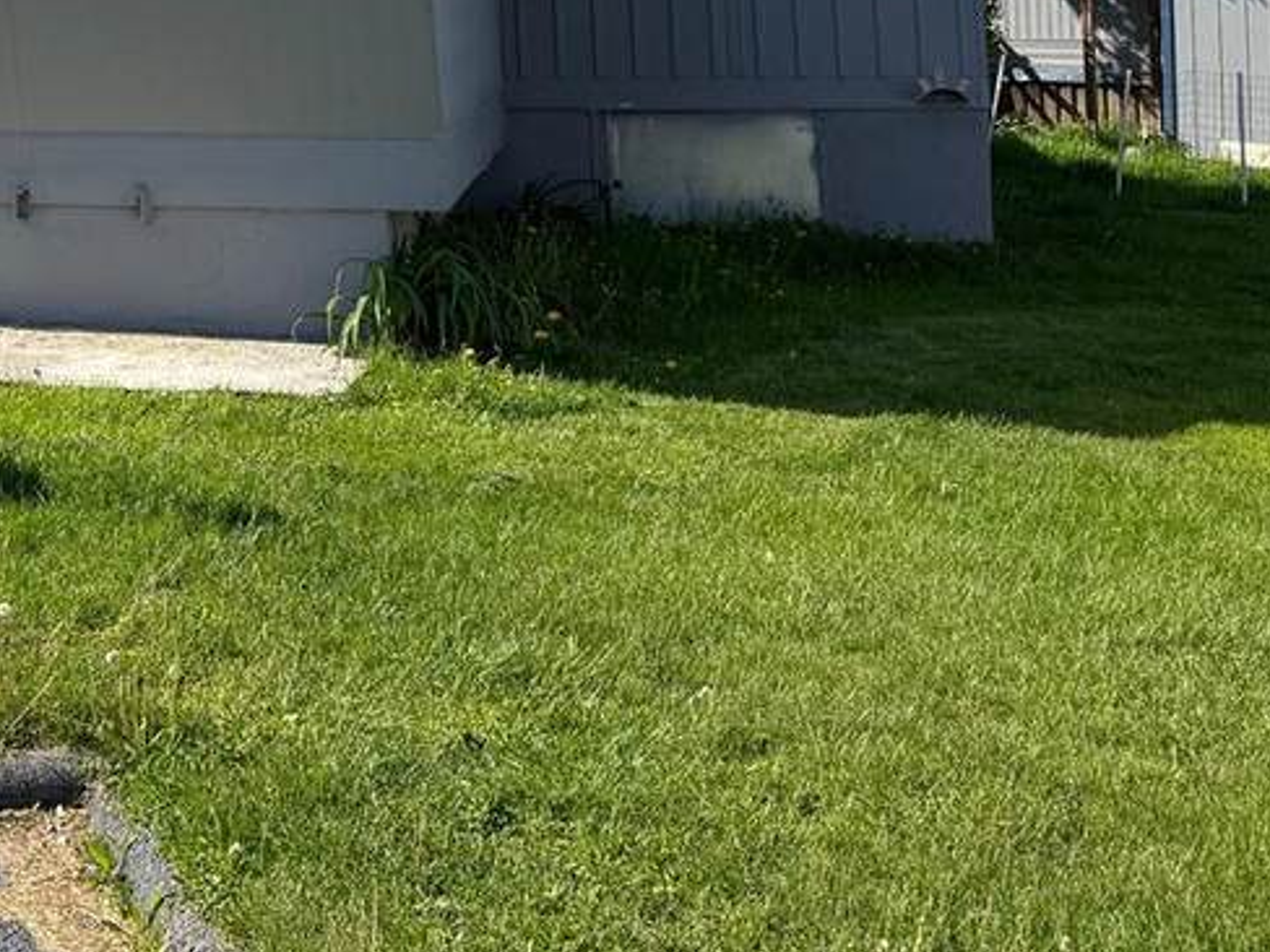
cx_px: -5
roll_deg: +0.8
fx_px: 2311
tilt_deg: +4.5
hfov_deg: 28.8
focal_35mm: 63
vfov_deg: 21.6
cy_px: -195
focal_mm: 6.76
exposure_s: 1/3279
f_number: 1.78
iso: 80
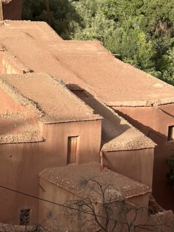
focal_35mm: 136
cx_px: -24
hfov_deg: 10.8
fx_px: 911
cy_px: -69
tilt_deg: -7.3
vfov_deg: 13.9
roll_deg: -2.7
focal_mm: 6.86
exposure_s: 1/4016
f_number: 1.78
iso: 80
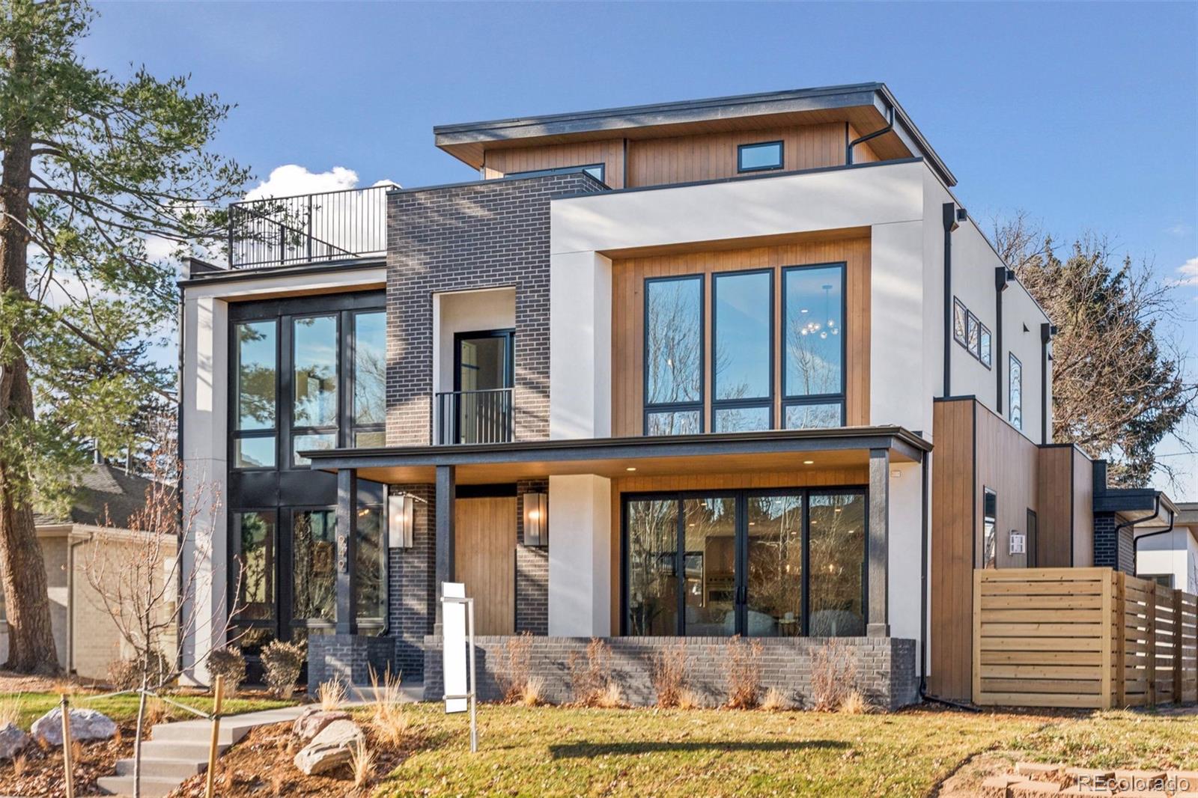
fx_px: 1597
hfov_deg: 41.1
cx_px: 599
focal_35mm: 48
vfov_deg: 28.1
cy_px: 399
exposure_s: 1/250
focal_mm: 48
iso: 400
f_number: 10
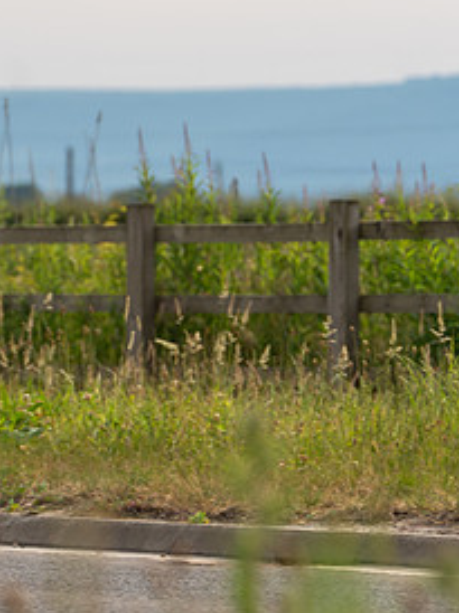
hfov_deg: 3.8
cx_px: -99
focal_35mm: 395
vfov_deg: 5.0
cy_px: 140
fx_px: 6994
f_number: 5
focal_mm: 151
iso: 160
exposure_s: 1/800
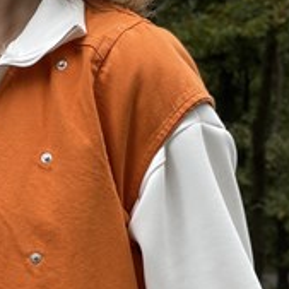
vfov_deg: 10.7
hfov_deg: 11.0
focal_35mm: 159
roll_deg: +2.7
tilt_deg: -11.0
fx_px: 1502
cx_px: 92
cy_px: 387
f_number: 2.2
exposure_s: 1/175
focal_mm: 7.5
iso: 20
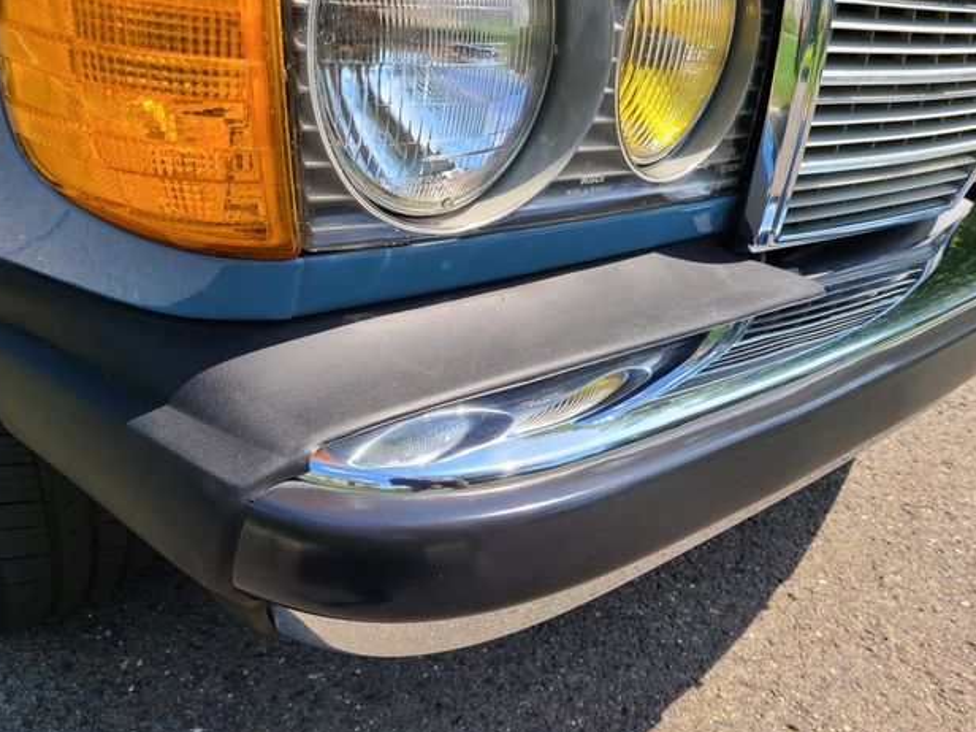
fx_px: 761
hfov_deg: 65.3
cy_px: 374
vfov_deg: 51.4
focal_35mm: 27
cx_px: 482
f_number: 1.8
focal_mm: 5.4
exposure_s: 1/882
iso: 40
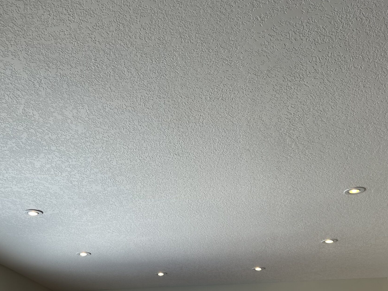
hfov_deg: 46.7
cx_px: 170
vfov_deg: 35.9
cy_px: 126
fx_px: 448
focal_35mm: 40
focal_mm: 5.7
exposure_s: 1/120
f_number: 1.5
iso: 40
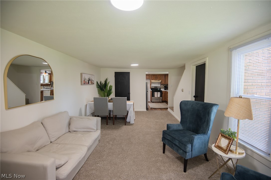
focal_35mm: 16
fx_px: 120
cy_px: 90
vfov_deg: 73.7
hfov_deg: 96.8
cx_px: 136
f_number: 4
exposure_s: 1/125
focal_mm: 16
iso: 1000
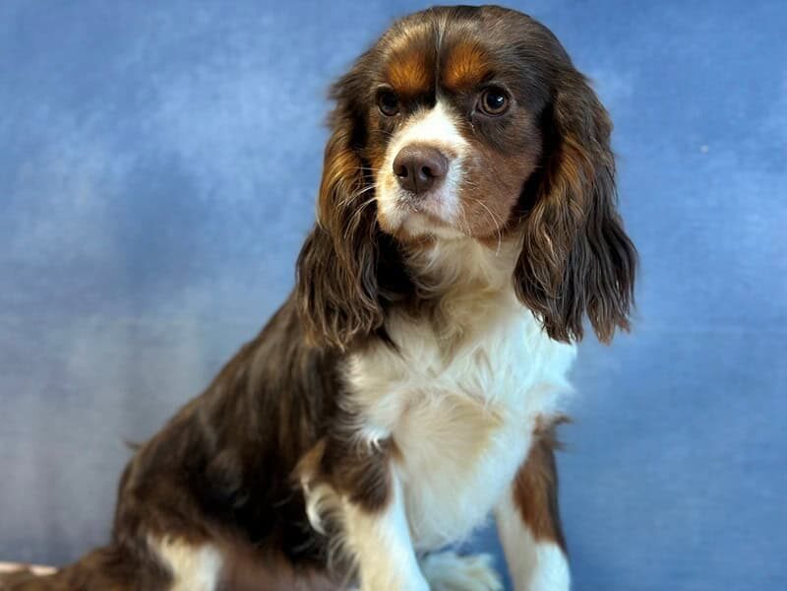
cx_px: 394
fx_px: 1091
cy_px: 296
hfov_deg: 39.7
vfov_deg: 30.3
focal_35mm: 48
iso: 125
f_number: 1.8
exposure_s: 1/79
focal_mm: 6.9
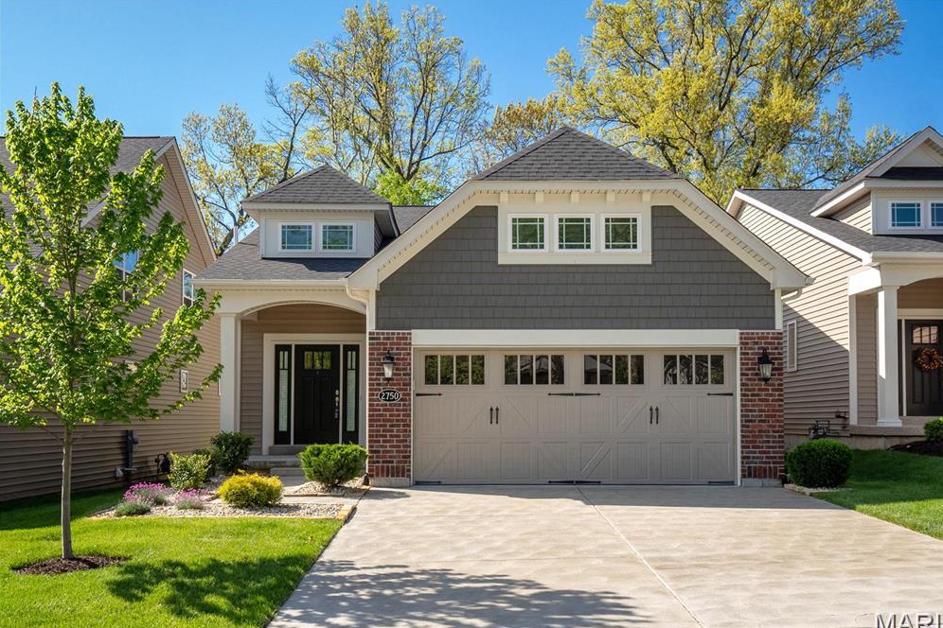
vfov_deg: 35.9
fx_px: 969
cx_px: 484
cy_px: 321
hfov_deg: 51.9
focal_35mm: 37
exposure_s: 1/400
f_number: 8
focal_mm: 18
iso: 400
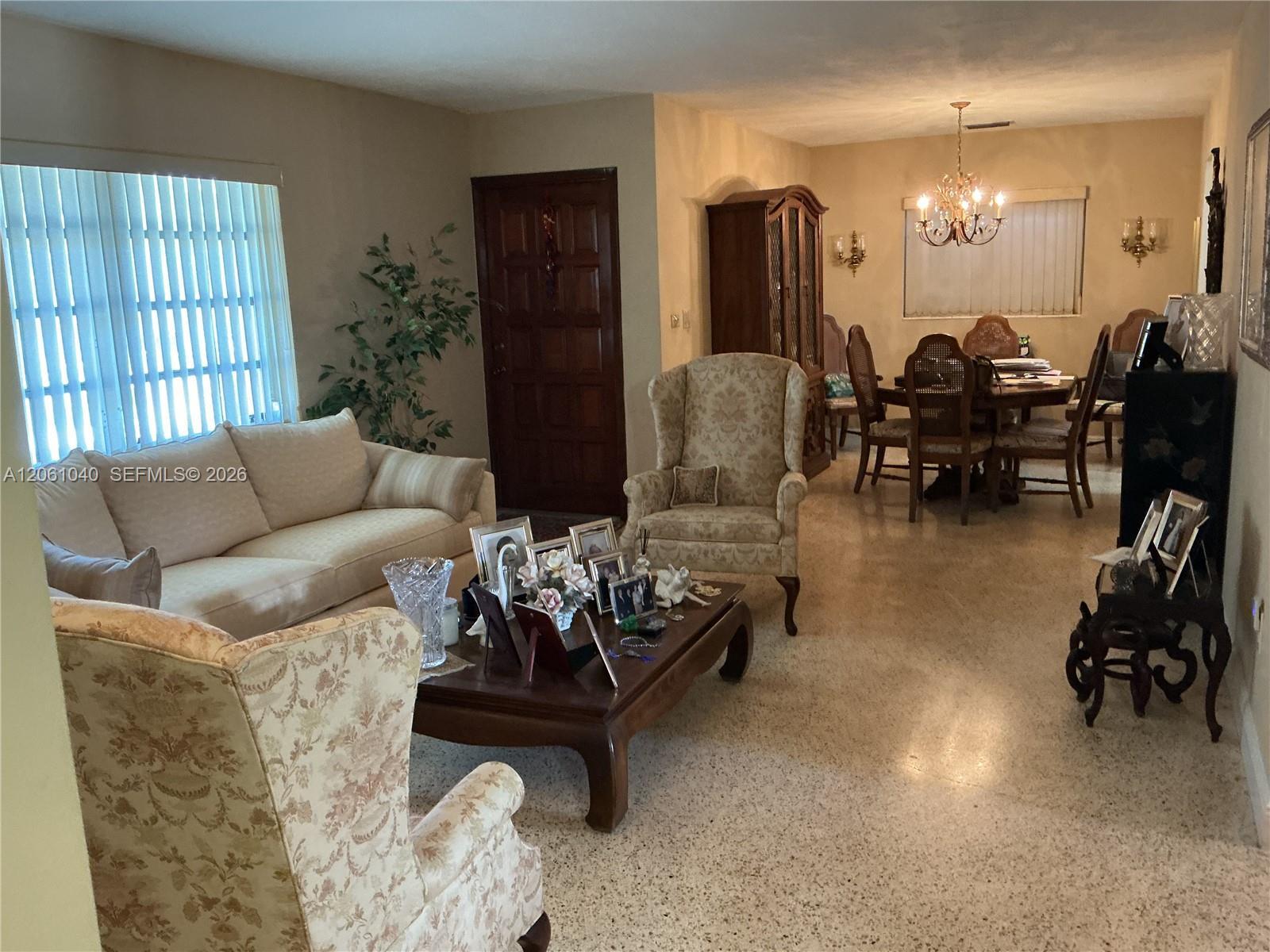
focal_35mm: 29
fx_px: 1064
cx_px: 635
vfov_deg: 48.2
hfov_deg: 61.7
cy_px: 476
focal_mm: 3
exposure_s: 1/40
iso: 320
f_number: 1.8
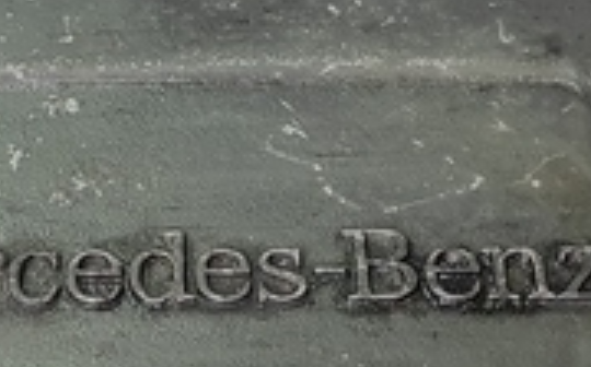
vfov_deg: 7.4
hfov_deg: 11.8
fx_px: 2847
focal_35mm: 177
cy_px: 203
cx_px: 187
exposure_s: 1/100
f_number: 1.89
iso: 100
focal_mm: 5.43
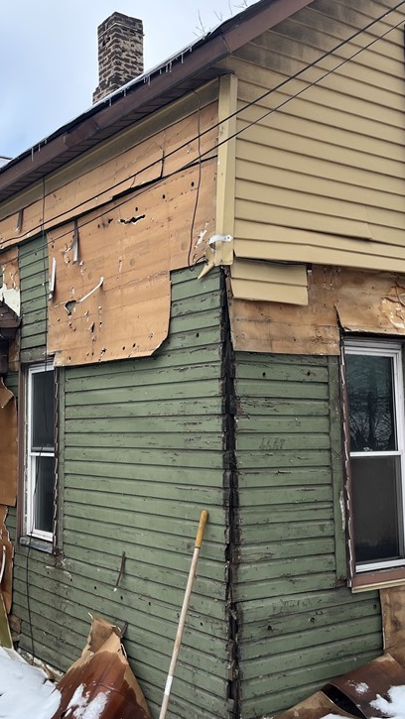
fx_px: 763
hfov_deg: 29.4
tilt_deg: +5.2
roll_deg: +2.3
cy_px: 362
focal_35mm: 40
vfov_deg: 50.5
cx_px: 120
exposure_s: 1/1372
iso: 50
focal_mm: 5.1
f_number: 1.6
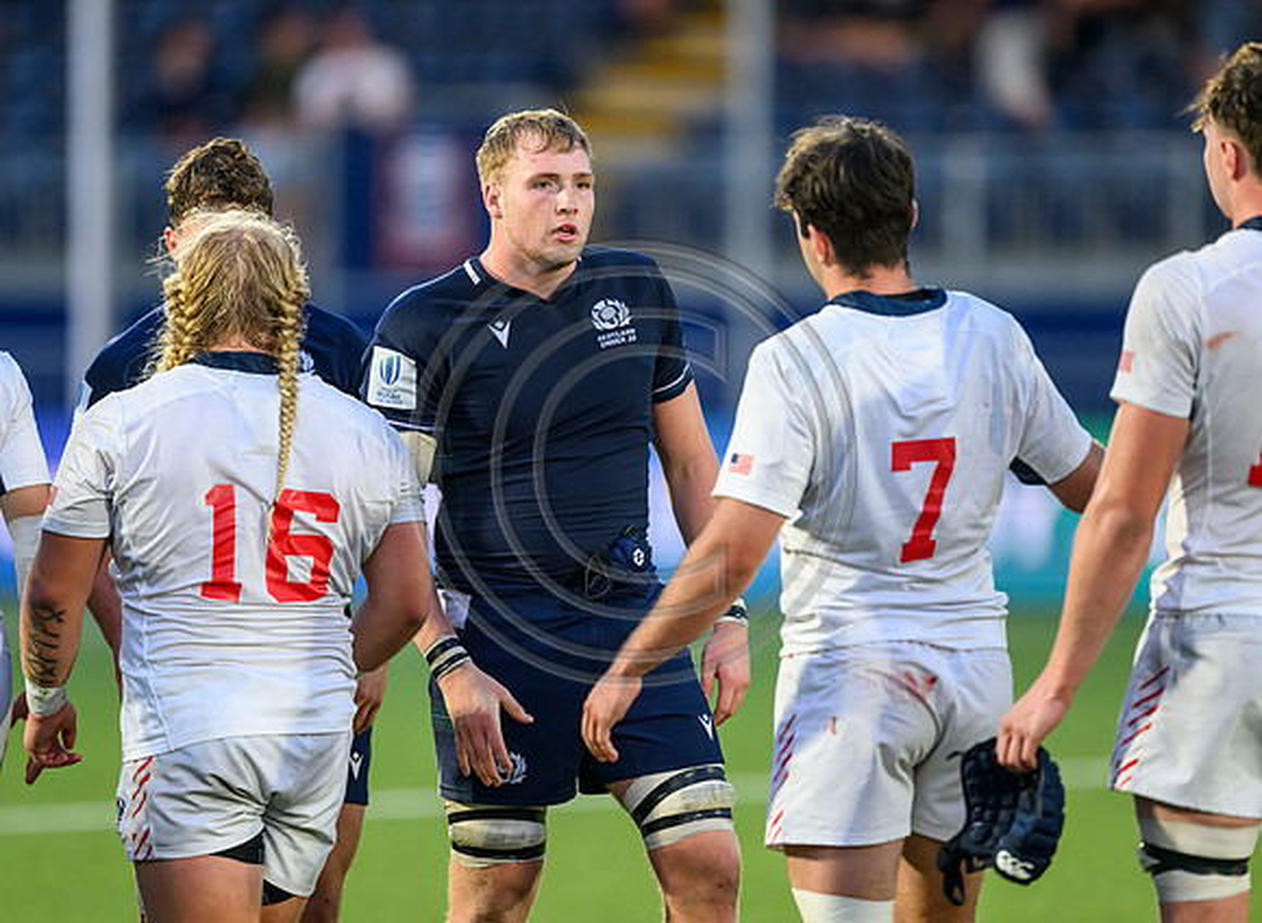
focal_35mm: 461
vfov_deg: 3.2
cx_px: 521
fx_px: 16642
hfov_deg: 4.3
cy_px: 429
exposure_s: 1/1000
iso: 4000
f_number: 3.2
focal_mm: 400
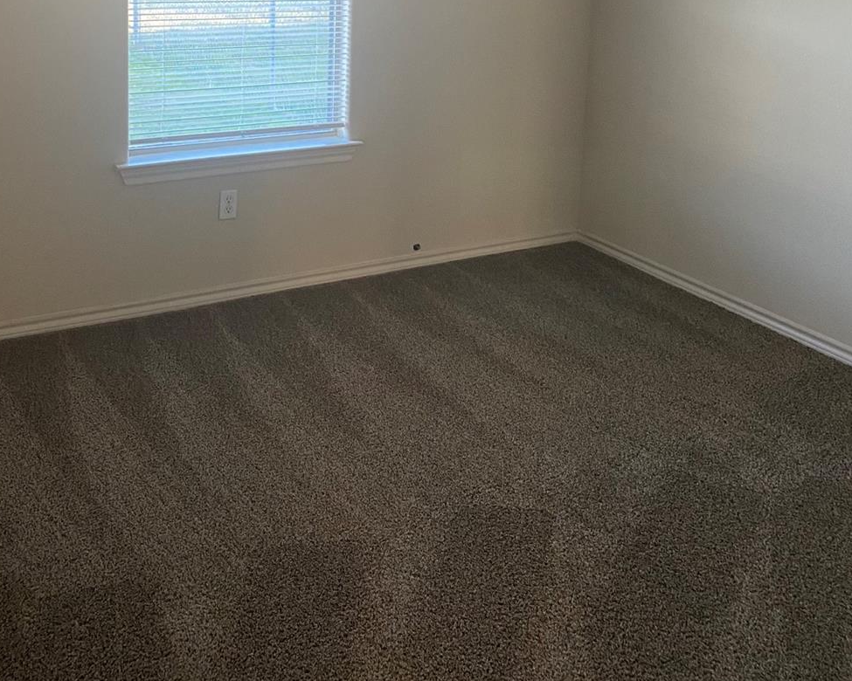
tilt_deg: -7.3
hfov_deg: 45.8
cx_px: 394
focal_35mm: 40
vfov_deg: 34.8
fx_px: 1009
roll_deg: -1.6
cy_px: 46
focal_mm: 4.25
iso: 250
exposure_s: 1/60
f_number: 1.8
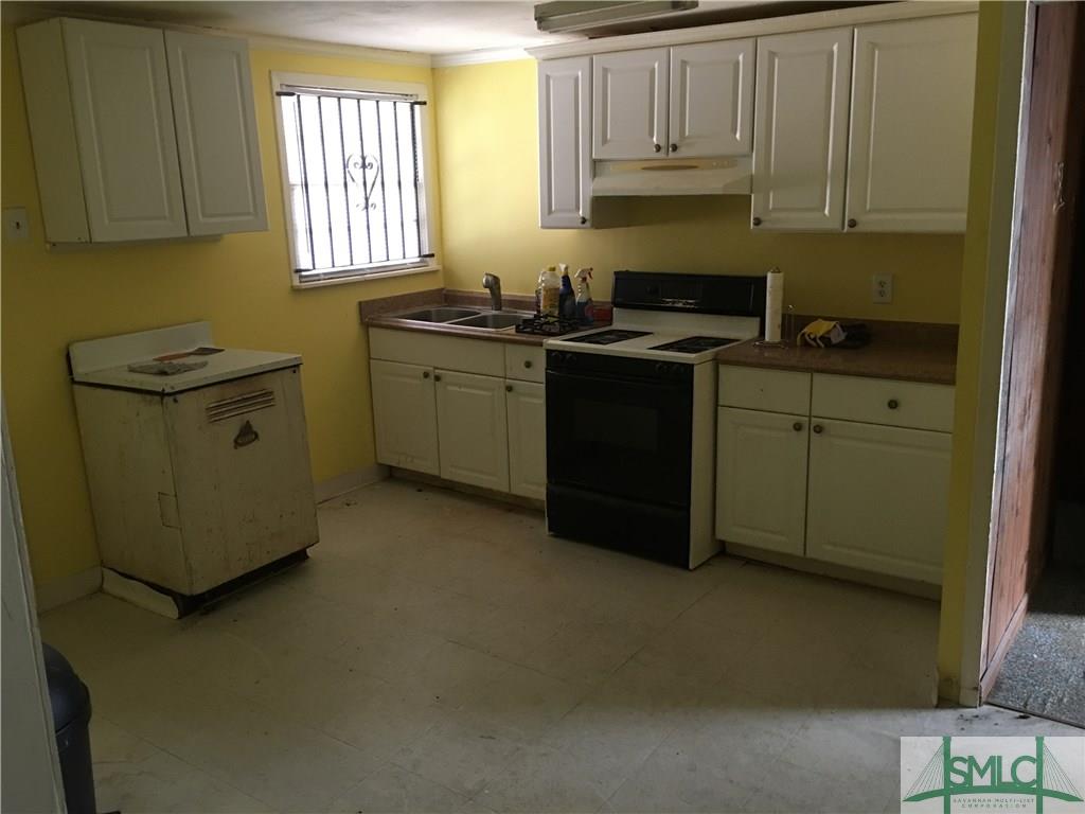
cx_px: 542
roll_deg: +1.9
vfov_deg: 48.2
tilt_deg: -11.5
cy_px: 407
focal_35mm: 29
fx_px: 909
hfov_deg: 61.7
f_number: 2.2
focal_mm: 4.15
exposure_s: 1/10
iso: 80
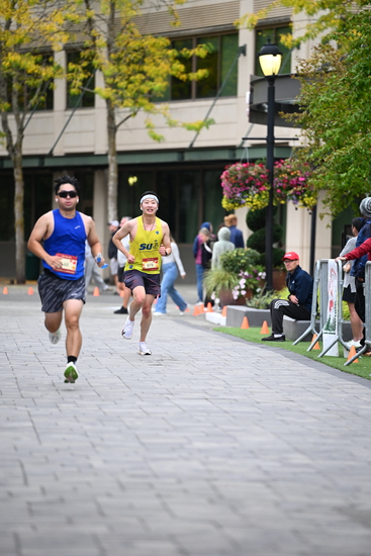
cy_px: 278
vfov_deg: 10.3
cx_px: 186
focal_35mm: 200
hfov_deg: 6.9
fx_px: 3089
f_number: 2.8
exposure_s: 1/1600
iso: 1000
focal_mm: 200
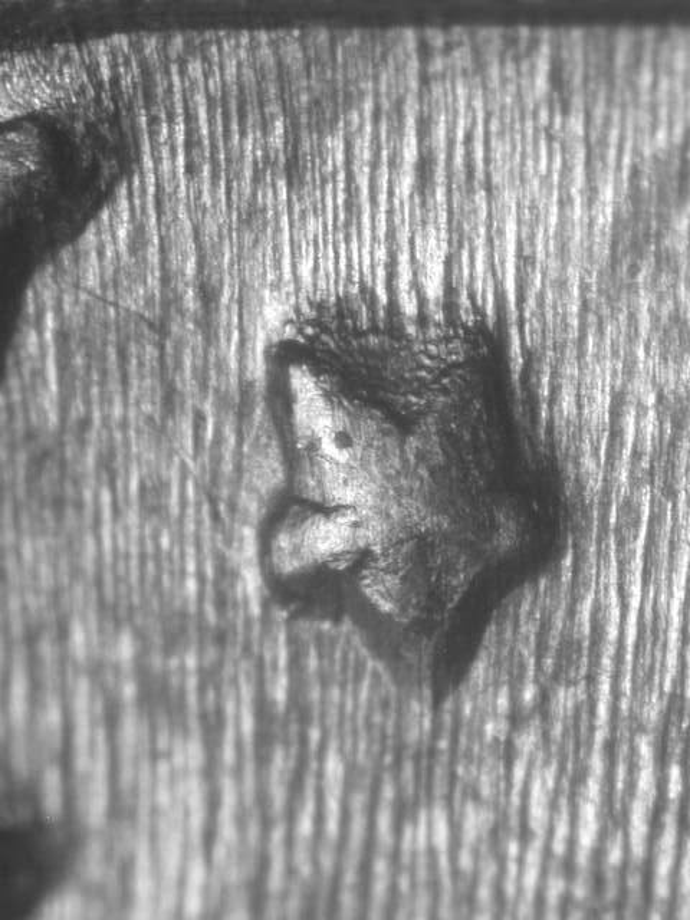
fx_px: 3508
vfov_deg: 14.9
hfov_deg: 11.2
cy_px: 460
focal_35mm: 132
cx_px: 345
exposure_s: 1/4.2
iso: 112
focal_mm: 27.3
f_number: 4.6
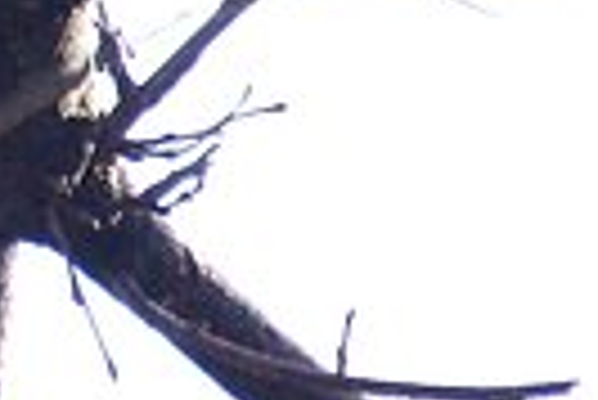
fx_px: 47892
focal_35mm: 2880
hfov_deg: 0.7
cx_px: -378
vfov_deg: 0.5
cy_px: -151
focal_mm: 500
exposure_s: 1/500
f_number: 6.7
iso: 200
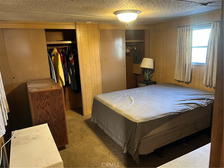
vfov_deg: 53.1
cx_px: 112
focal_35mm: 26
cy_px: 84
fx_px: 168
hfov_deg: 67.3
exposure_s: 1/40
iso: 400
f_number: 1.5
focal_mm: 5.7
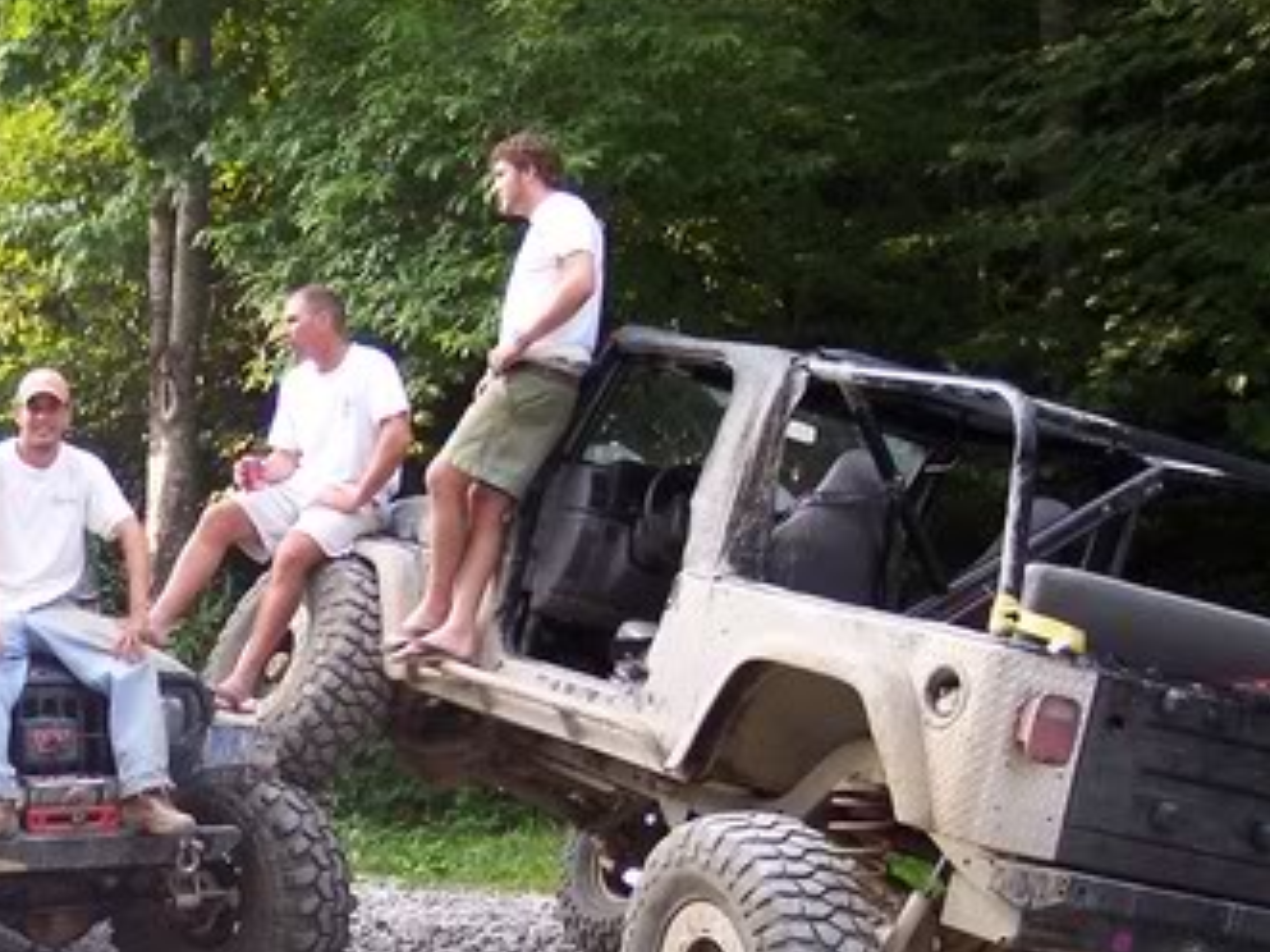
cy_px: 597
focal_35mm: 74
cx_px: 36
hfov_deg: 25.2
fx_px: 2714
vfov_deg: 19.8
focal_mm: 8
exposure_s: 1/90
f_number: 2.8
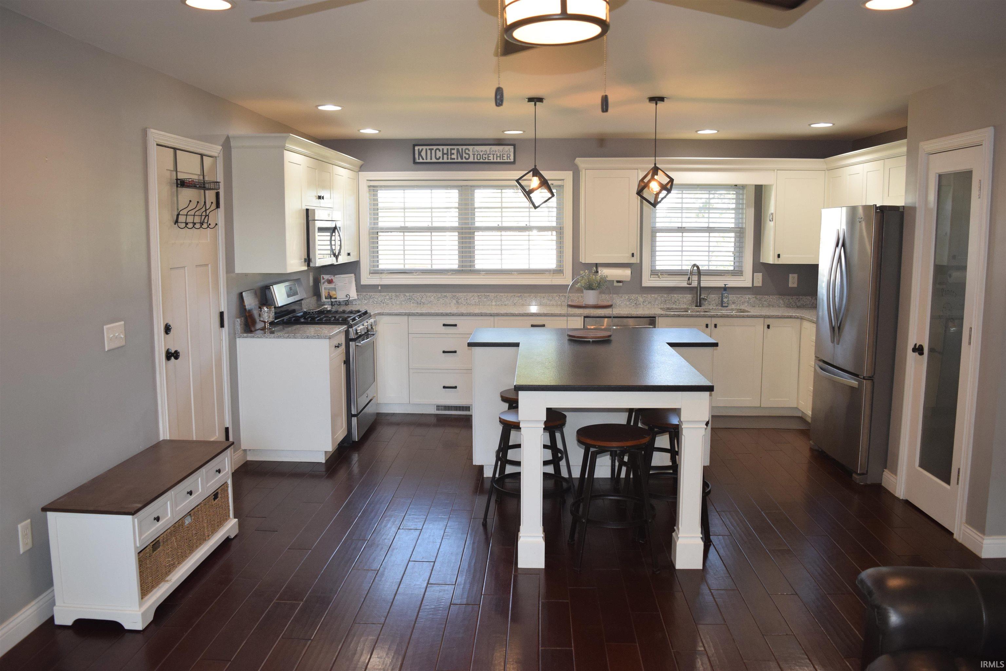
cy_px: 336
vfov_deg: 47.9
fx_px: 754
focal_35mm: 27
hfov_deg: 67.4
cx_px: 503
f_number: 5
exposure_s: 1/100
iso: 800
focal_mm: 18
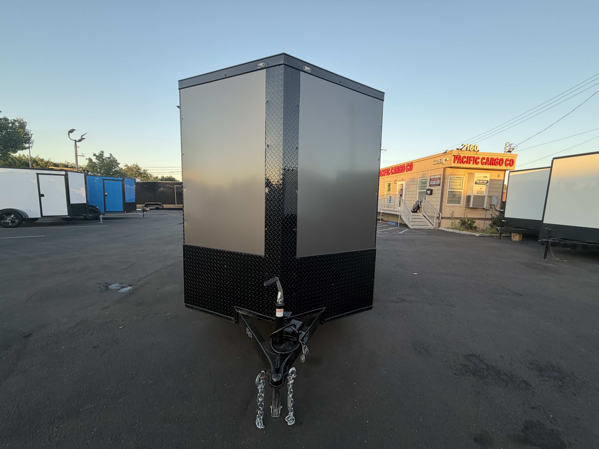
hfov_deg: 102.1
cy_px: 224
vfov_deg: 85.7
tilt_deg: -5.0
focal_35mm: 14
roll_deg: -0.1
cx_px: 300
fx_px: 242
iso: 40
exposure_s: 1/176
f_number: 2.2
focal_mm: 2.22
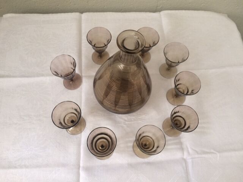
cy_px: 91
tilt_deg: -68.3
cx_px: 122
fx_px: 204
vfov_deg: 48.2
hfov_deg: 61.7
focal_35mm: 29
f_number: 2.2
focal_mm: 4.15
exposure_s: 1/33
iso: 80
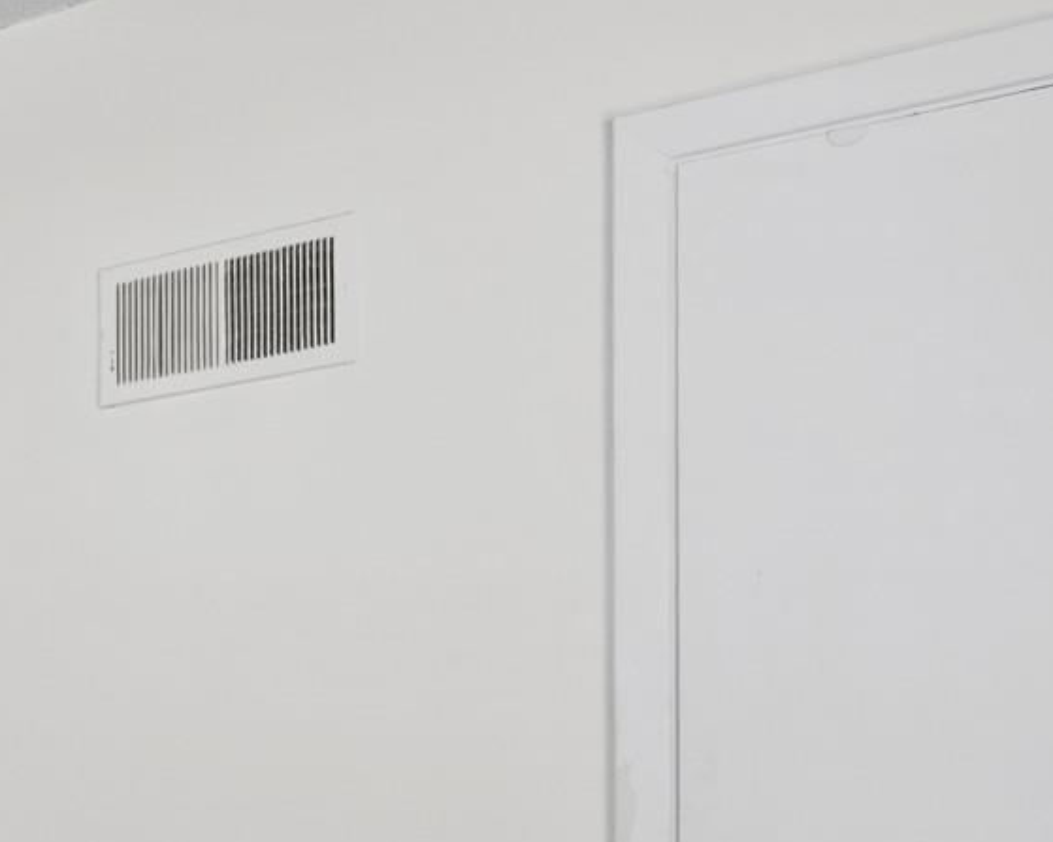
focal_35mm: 63
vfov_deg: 22.3
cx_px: -364
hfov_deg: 25.3
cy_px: 1008
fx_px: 1963
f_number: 9
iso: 250
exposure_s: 2
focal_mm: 10
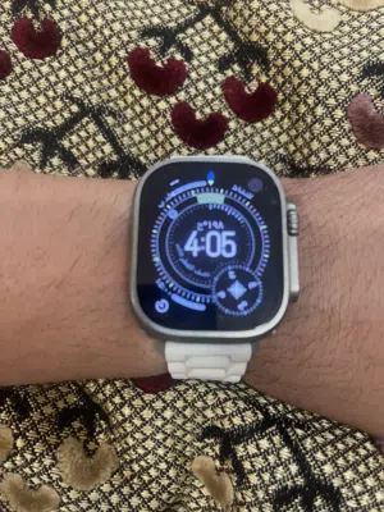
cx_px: 192
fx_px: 370
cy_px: 256
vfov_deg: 69.4
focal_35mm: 25
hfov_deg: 54.9
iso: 400
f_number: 1.6
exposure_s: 1/60
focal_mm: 5.1
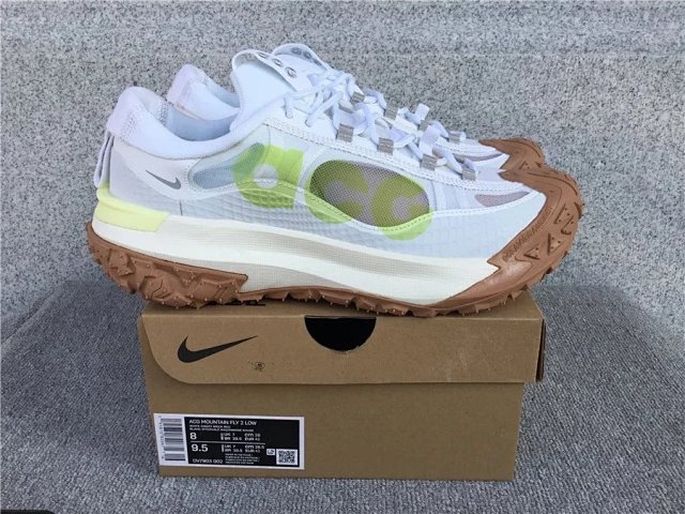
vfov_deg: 45.4
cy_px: 257
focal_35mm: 31
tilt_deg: -20.6
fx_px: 613
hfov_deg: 58.4
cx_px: 342
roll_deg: +0.4
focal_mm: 3.3
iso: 25
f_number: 2.4
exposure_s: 1/574
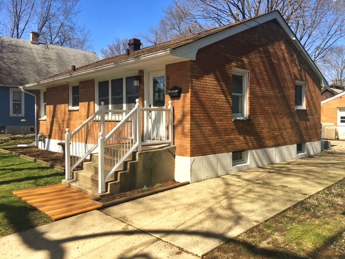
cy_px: 130
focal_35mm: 29
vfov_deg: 48.2
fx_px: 289
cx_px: 172
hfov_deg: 61.7
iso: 25
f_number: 2.2
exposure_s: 1/1202
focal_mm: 4.15
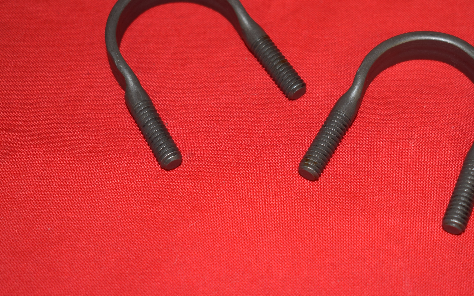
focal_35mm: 83
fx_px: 1072
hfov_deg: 24.9
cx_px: 292
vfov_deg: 15.7
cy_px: 124
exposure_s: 1/25
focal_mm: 38
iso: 160
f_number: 5
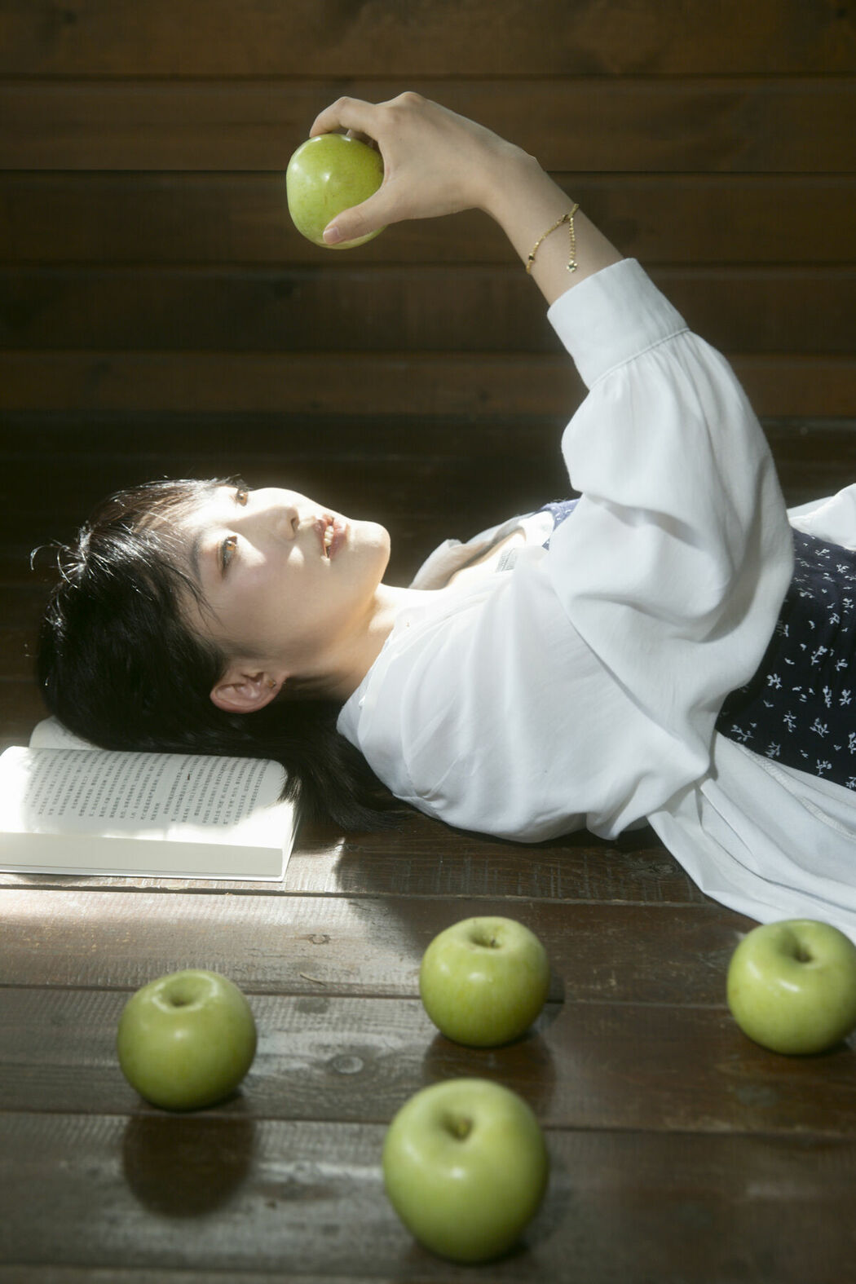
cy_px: 642
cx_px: 428
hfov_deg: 27.0
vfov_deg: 39.6
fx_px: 1783
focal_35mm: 50
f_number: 4
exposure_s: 1/125
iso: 500
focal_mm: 50
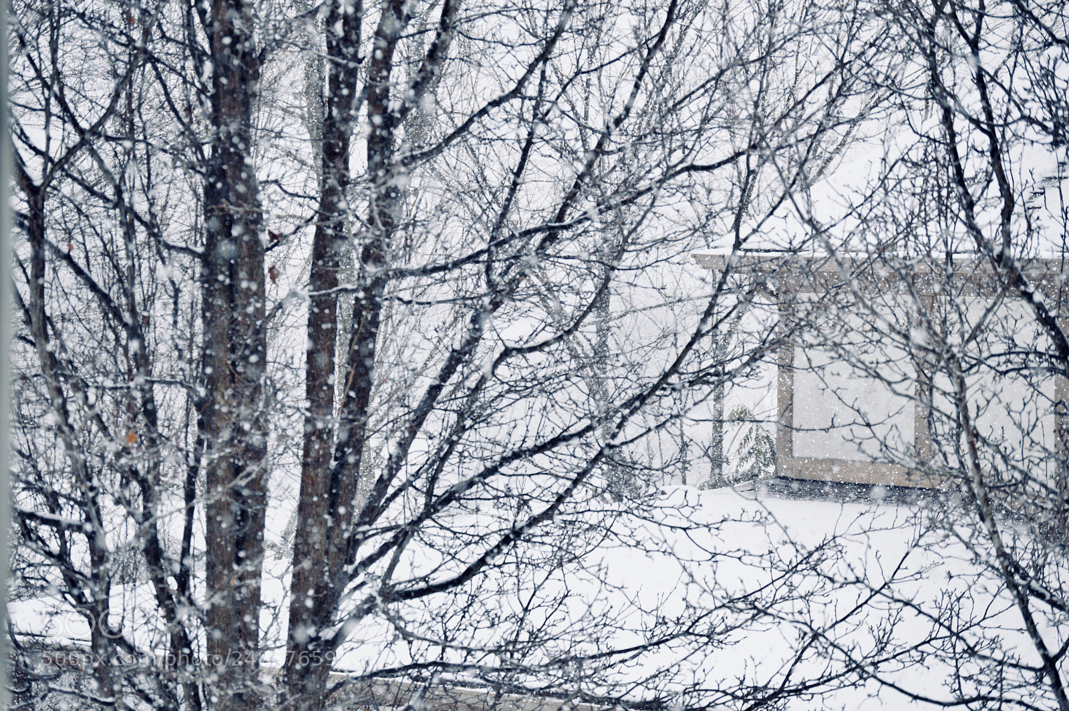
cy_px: 356
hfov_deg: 12.2
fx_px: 4984
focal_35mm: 168
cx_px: 534
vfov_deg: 8.2
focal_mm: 112
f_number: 5.6
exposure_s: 1/200
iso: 200
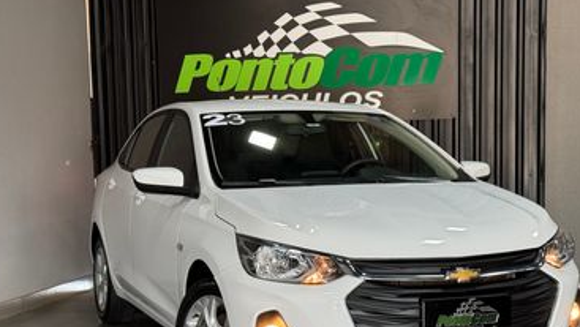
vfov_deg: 17.9
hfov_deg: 31.4
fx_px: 1031
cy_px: 237
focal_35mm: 67
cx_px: 329
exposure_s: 1/60
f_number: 1.78
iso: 80
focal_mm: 6.76
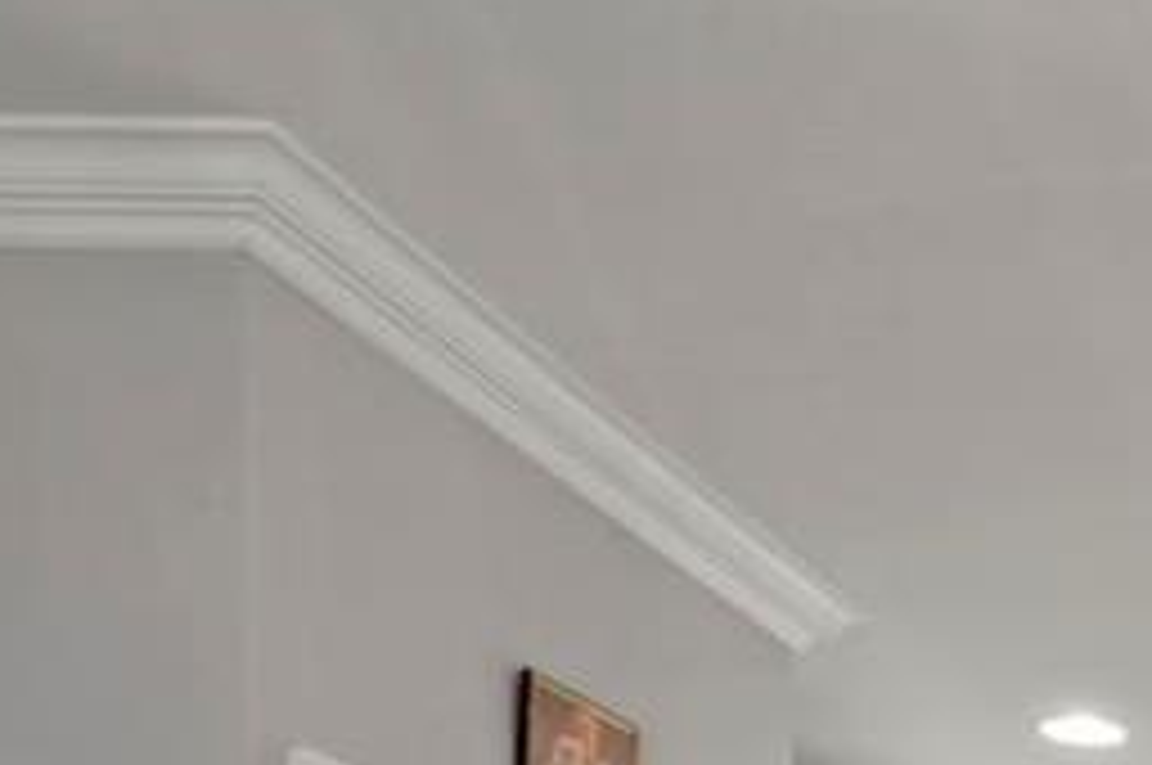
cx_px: 1922
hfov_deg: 22.6
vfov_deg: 16.9
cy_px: 1438
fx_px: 2045
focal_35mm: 64
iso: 100
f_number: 11
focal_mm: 16
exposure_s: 1/1.67
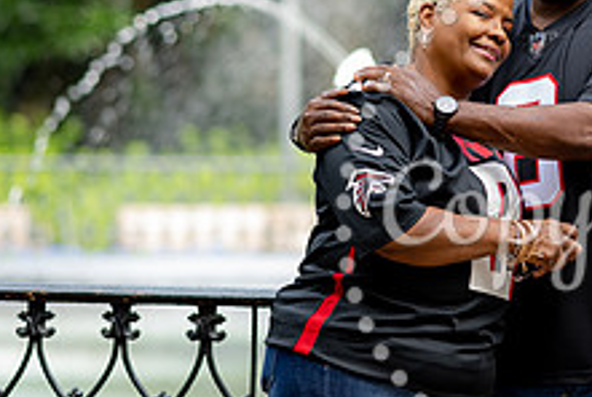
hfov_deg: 7.2
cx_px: 592
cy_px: -12
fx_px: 4676
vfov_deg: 4.8
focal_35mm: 284
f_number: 2.2
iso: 64
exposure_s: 1/200
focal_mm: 105
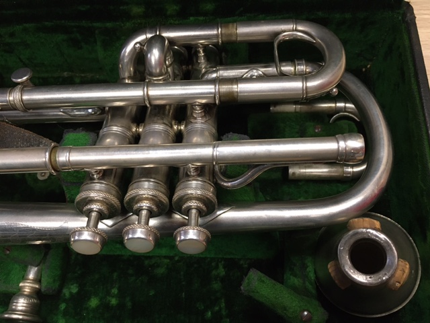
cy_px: 162
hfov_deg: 61.7
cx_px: 215
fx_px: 360
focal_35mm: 29
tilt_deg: -70.0
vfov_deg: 48.2
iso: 160
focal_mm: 4.15
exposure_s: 1/33
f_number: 2.2
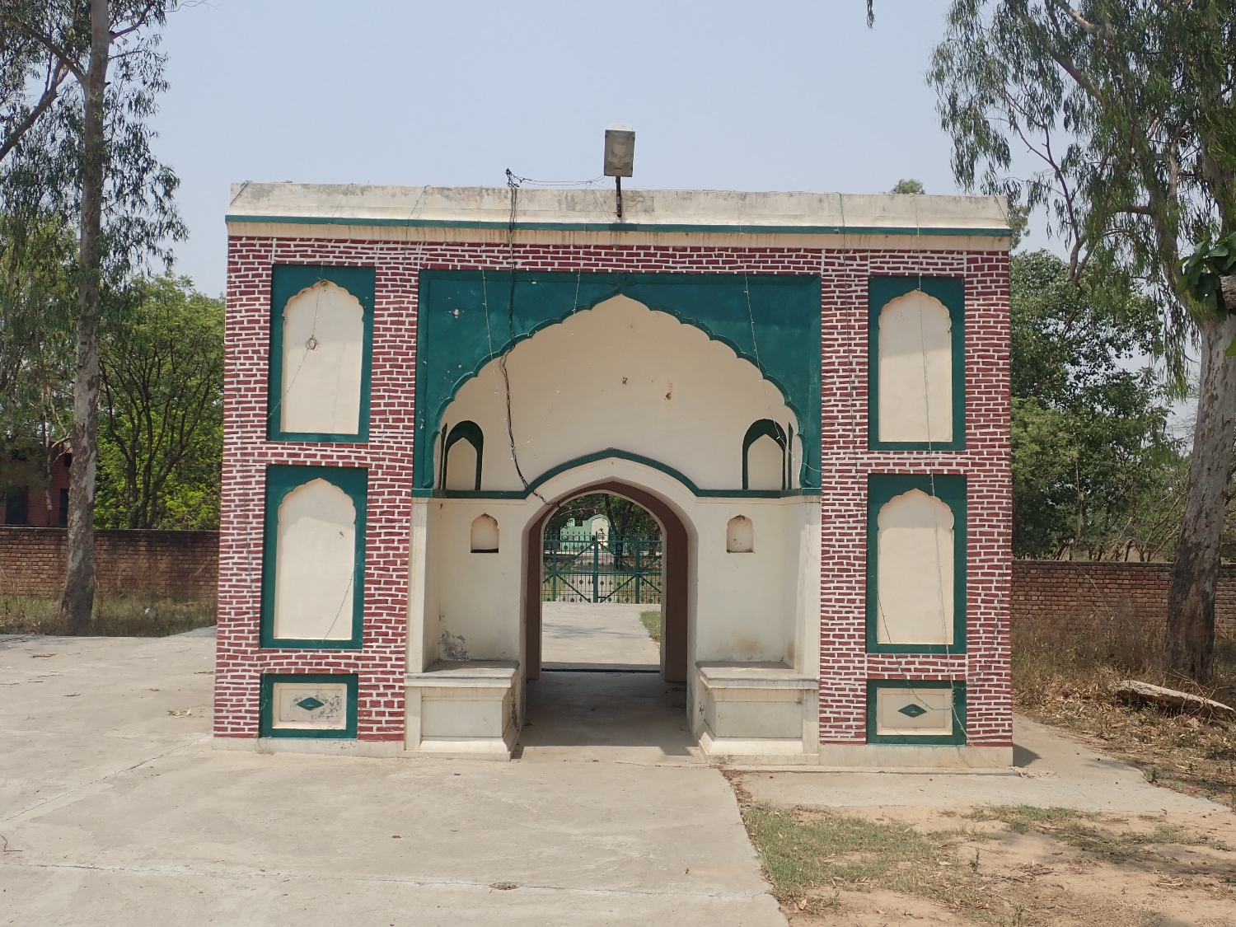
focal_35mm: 32
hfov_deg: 56.8
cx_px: 618
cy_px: 464
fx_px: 1143
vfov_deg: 44.2
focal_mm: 5.87
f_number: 9
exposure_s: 1/160
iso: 100
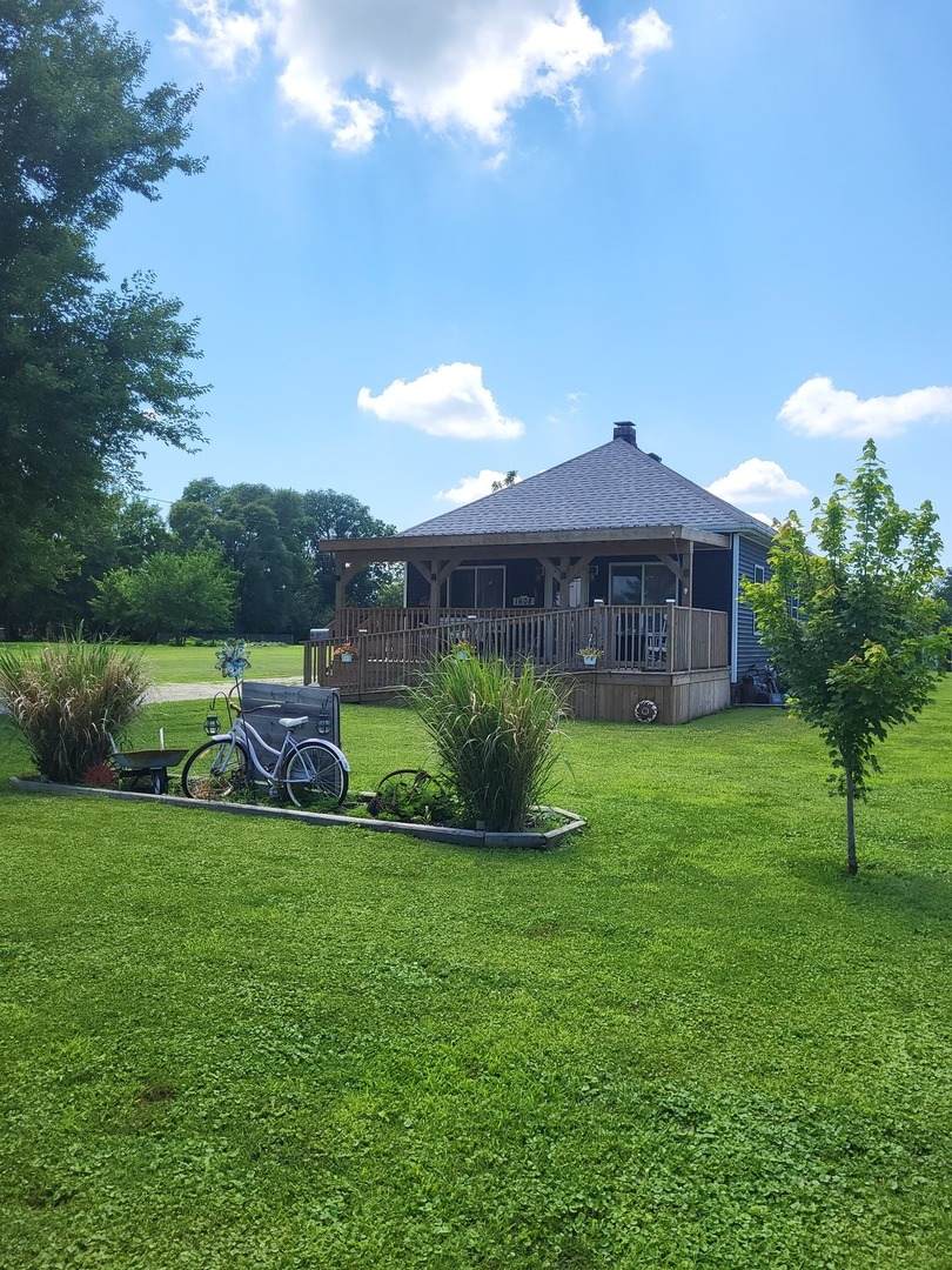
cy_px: 635
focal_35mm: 26
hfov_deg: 53.1
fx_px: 953
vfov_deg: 67.3
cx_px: 476
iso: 40
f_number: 1.8
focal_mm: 5.4
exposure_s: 1/1709
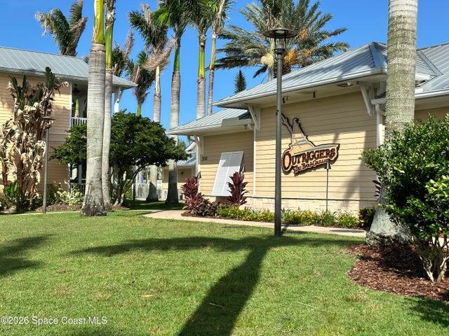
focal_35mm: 48
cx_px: 224
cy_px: 168
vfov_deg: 30.3
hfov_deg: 39.7
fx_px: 623
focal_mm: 6.86
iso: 64
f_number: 1.78
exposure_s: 1/4367
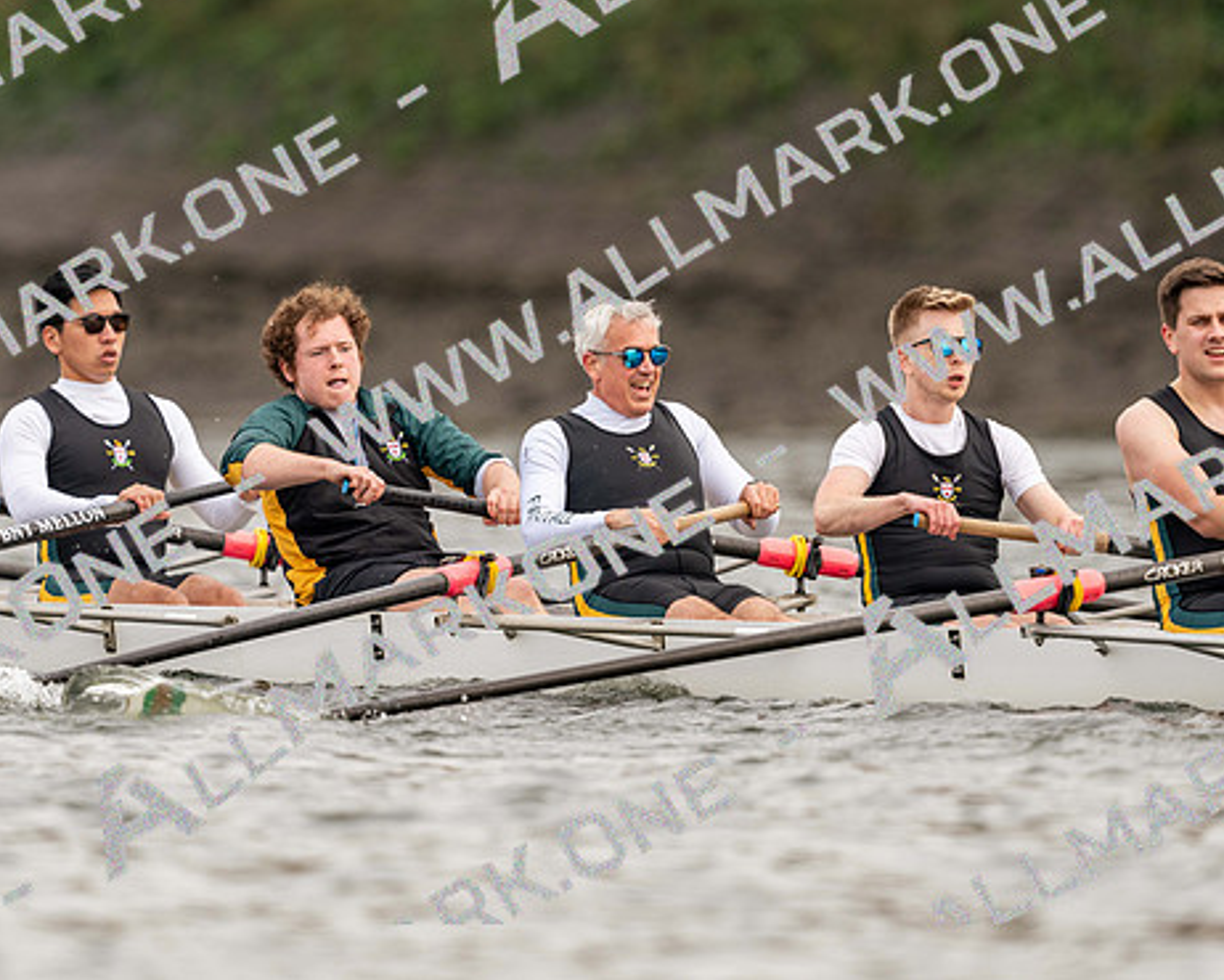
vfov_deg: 2.2
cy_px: 470
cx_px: 636
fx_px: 25622
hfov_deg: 2.7
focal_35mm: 707
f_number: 5
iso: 320
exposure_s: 1/1250
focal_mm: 600
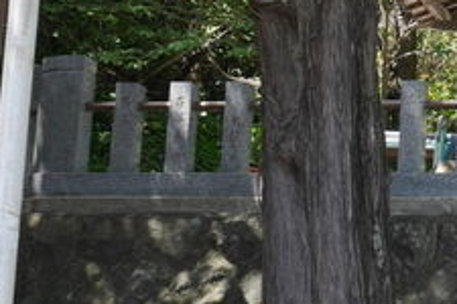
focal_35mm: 128
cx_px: 716
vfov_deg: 10.7
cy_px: 107
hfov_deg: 14.7
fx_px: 1625
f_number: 4.5
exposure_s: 1/250
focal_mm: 17
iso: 200
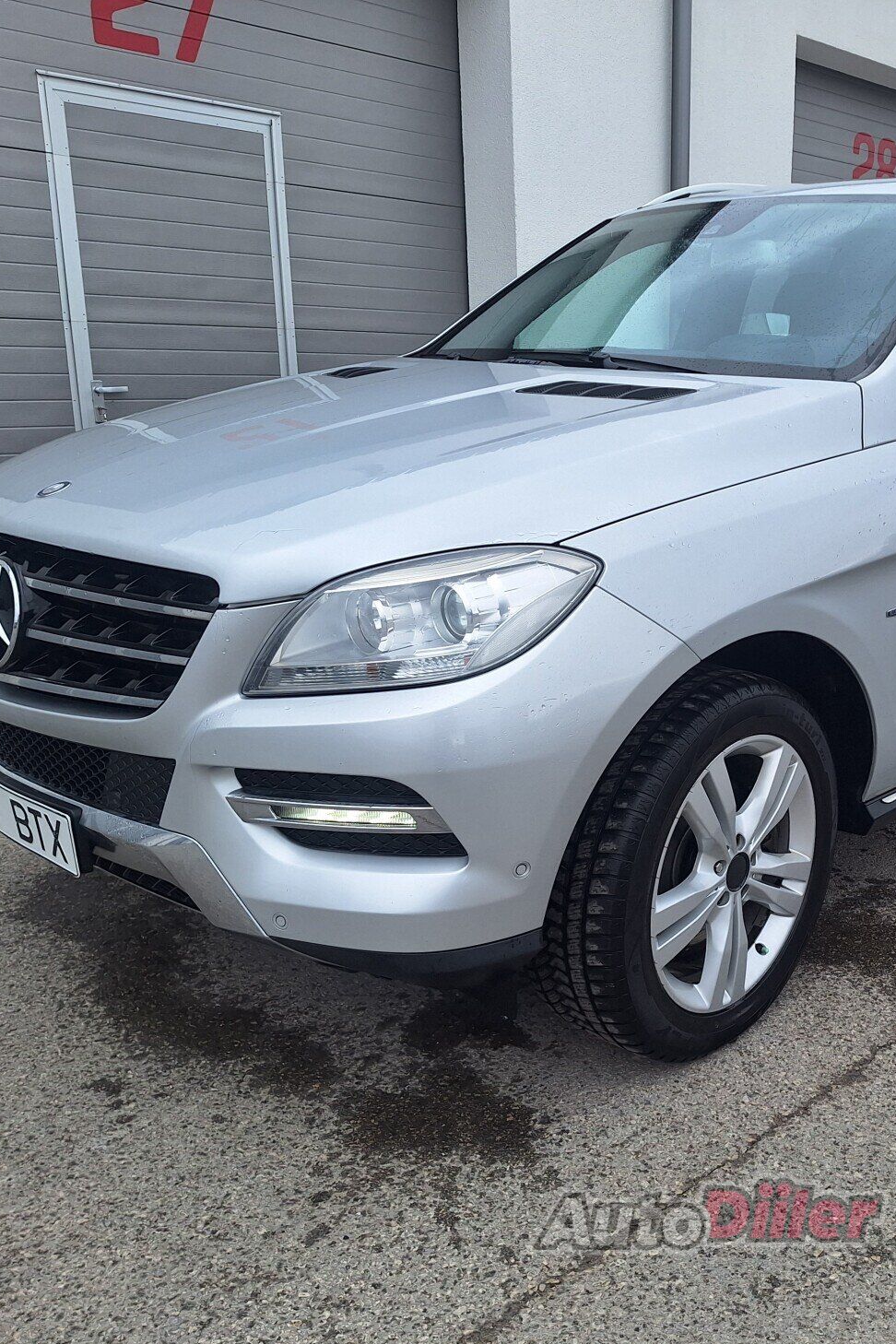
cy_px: 673
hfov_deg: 39.6
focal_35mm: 32
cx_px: 707
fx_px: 1195
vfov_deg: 58.7
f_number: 1.8
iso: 40
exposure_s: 1/464
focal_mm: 5.54
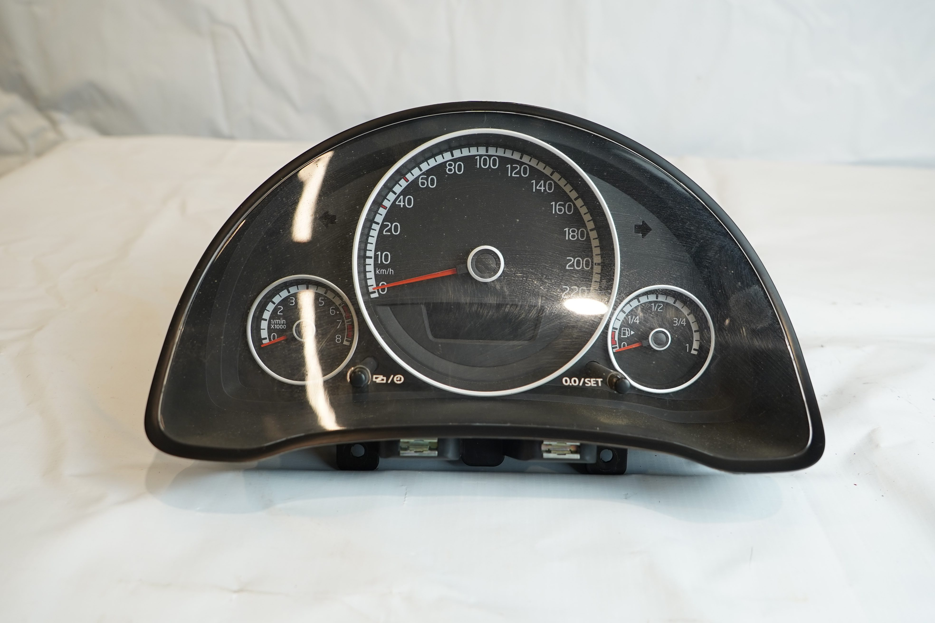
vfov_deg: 42.3
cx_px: 468
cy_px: 312
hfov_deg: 60.3
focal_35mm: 31
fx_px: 805
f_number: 4
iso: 250
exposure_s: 1/60
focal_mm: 21
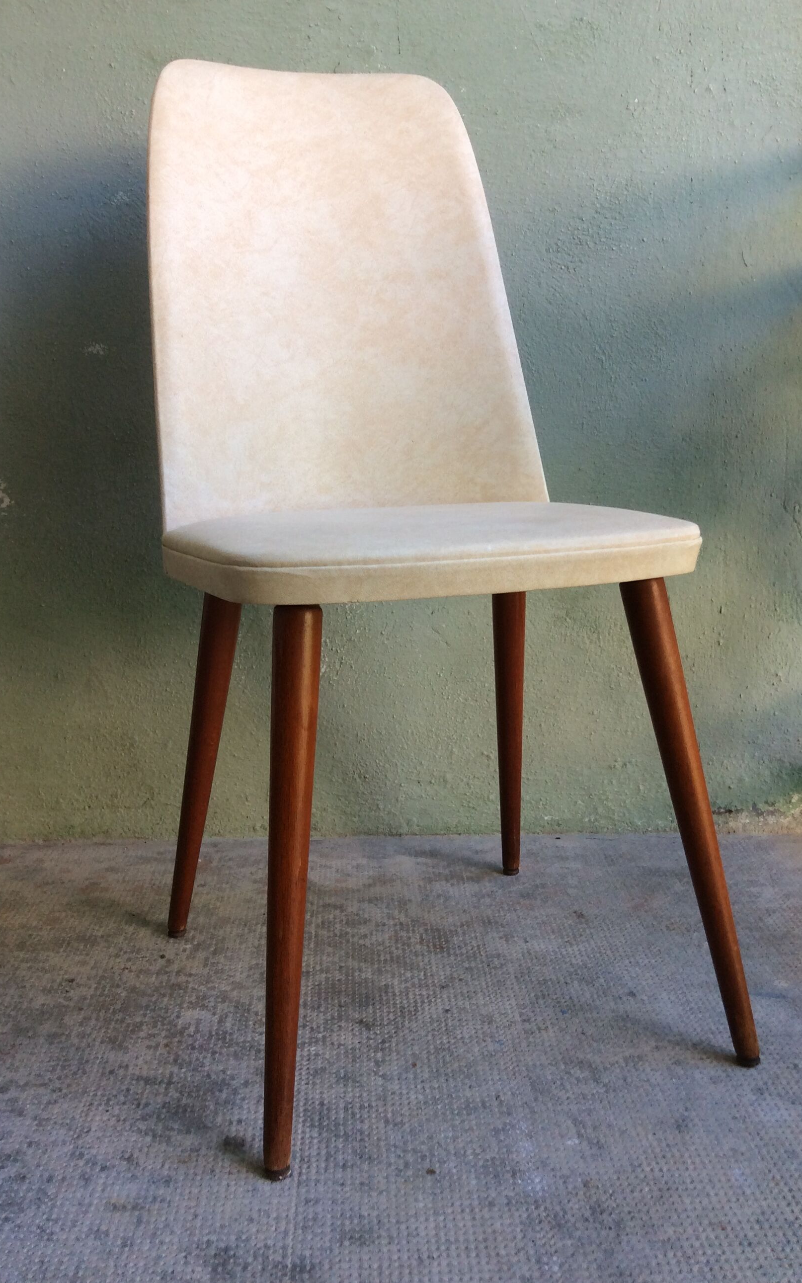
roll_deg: +1.2
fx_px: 1189
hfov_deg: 37.3
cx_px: 411
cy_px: 642
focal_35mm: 34
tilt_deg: -11.2
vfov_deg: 56.7
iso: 40
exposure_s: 1/50
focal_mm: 3.3
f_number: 2.4
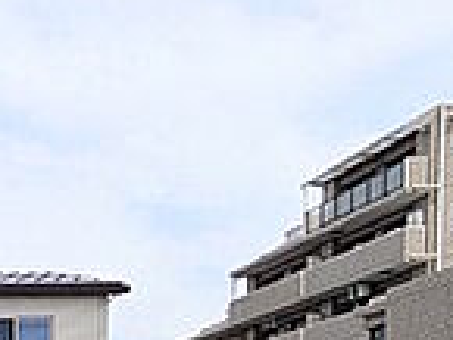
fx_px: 760
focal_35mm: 58
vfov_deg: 21.1
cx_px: -262
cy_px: 518
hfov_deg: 24.2
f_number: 2.2
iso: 51
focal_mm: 1.83
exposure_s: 1/2137
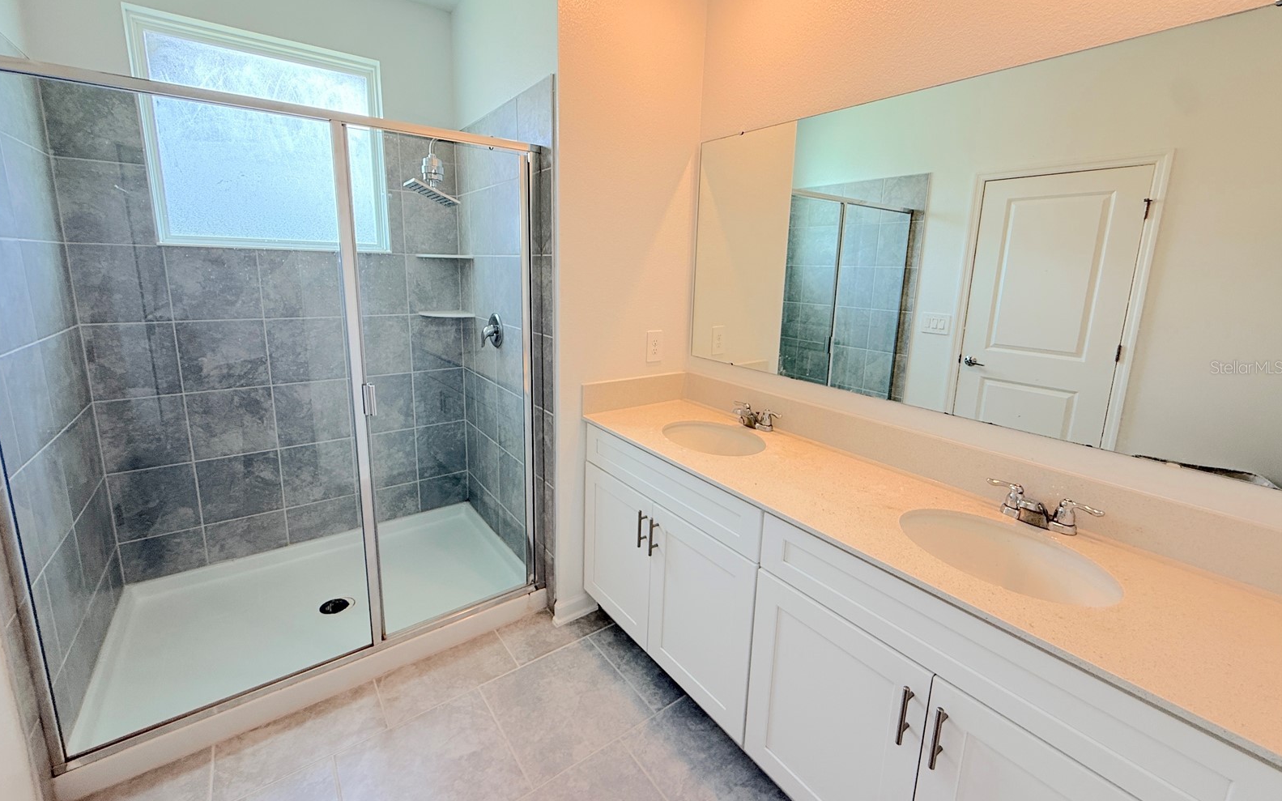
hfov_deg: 101.5
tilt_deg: -6.9
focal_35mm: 15
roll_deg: -0.4
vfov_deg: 74.6
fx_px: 524
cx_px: 639
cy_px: 367
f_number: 2.2
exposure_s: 1/120
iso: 80
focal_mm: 2.22
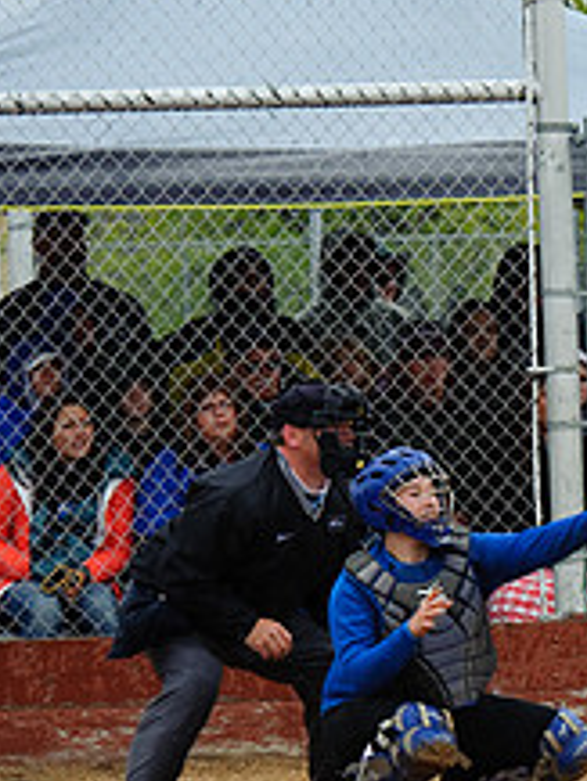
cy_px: 468
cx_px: 897
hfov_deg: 4.3
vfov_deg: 5.7
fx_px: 7838
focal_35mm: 347
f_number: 5.6
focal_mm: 135
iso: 400
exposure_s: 1/1000
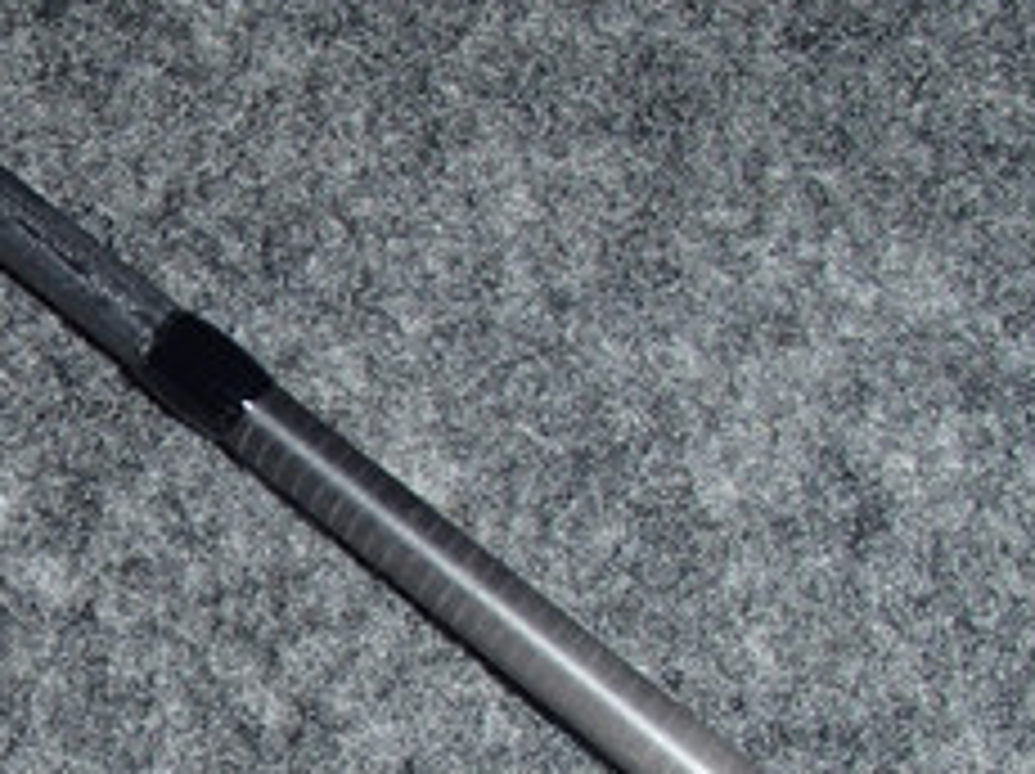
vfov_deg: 18.7
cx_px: -86
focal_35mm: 78
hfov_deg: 23.6
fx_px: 2330
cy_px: 585
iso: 200
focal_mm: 5
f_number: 11
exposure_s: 1/30
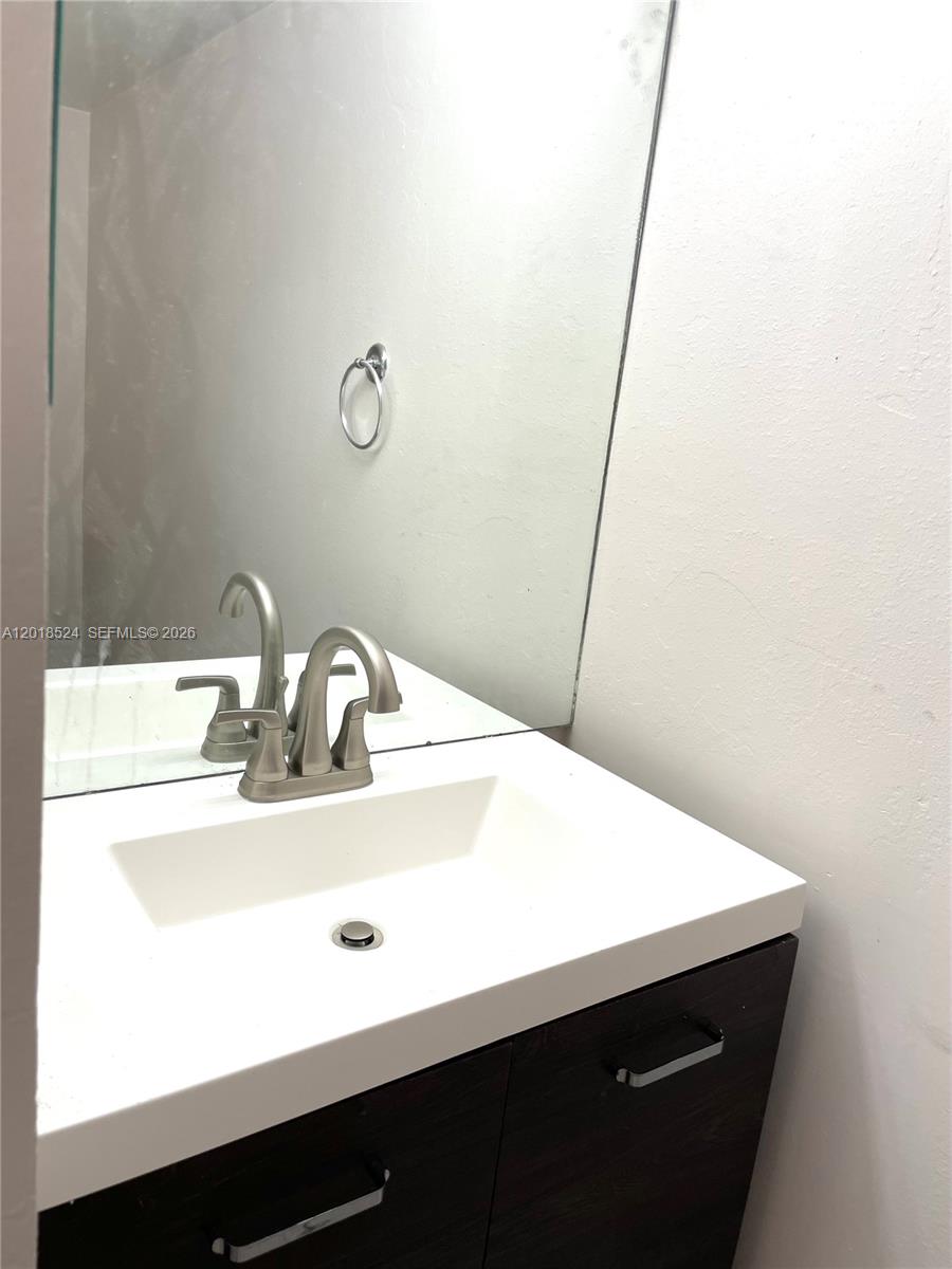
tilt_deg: -12.0
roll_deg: -7.1
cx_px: 476
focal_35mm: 26
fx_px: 953
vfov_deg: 67.3
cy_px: 634
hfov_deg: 53.1
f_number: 1.6
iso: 40
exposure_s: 1/120
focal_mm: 4.2
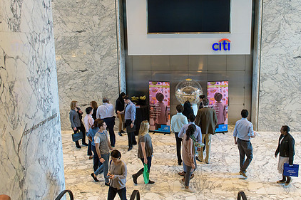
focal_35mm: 33
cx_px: 180
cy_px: 82
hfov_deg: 56.8
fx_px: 276
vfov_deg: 39.8
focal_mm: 24
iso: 1250
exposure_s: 1/200
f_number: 3.2
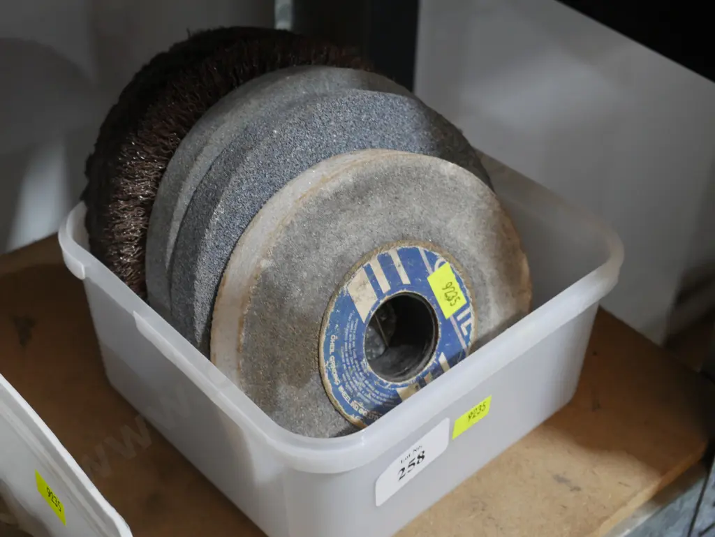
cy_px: 268
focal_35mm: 58
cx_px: 358
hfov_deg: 33.2
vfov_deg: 25.3
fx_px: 1199
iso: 1600
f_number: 5.4
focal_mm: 29
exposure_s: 1/60
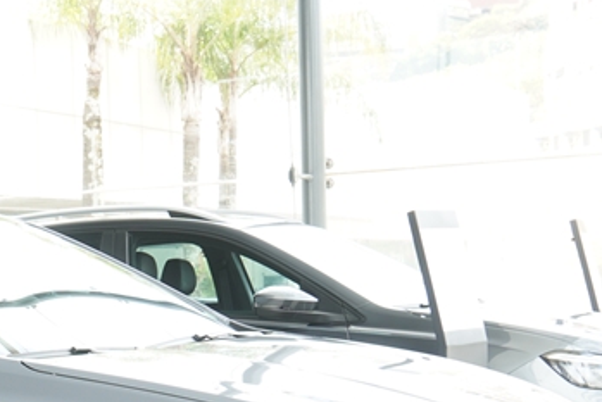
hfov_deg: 21.9
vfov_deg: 15.1
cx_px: -60
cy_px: 458
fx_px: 1472
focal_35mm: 88
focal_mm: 20
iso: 160
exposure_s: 1/60
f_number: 4.5
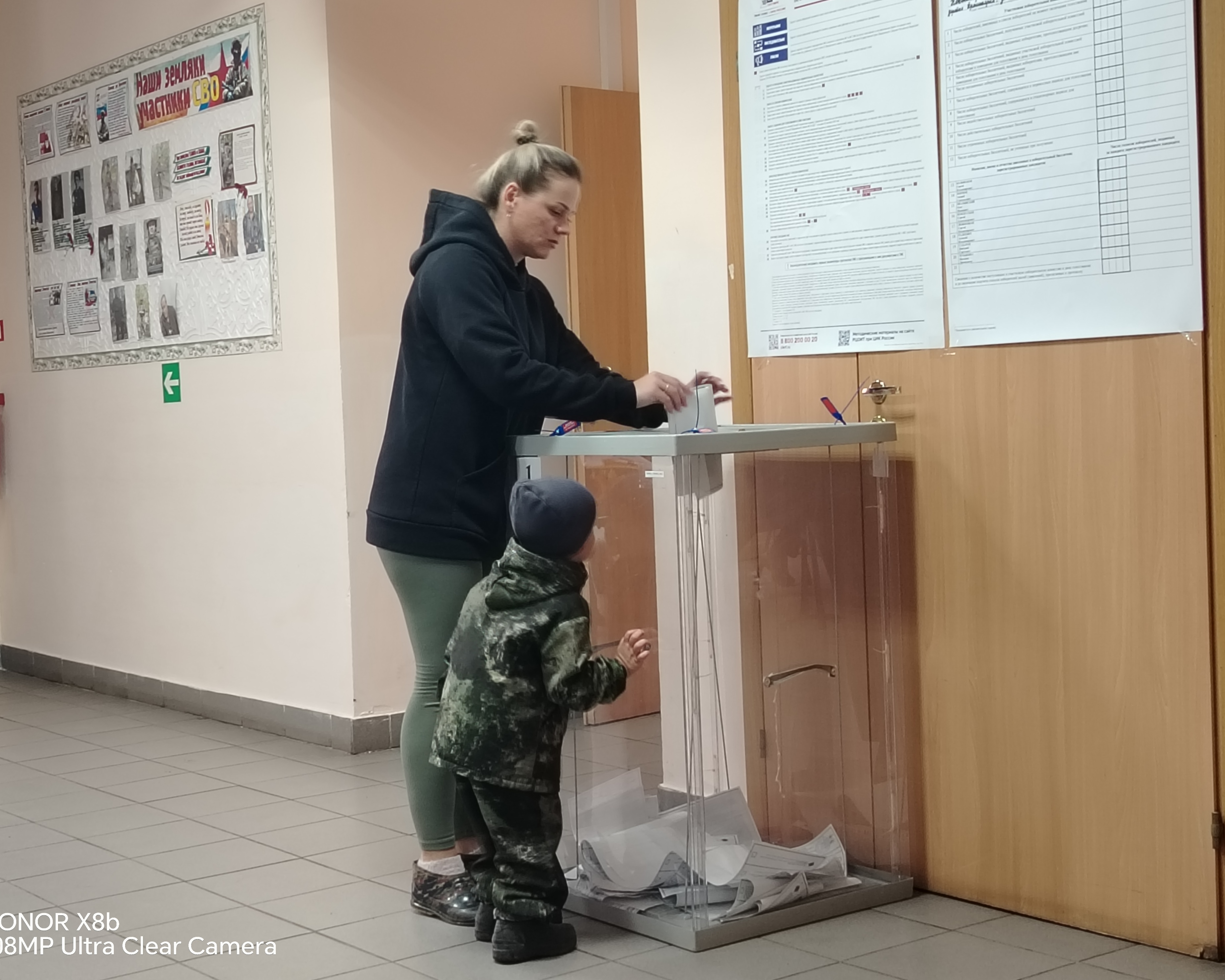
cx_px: 562
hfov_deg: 34.1
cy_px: 487
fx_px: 1994
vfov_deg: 27.6
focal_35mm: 55
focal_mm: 5.25
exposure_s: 1/50
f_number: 1.75
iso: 750
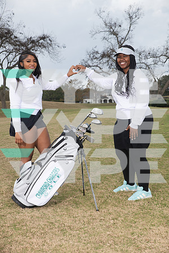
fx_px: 408
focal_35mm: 58
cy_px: 126
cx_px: 84
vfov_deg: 34.5
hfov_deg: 23.4
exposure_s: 1/320
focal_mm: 58
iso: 100
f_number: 6.3
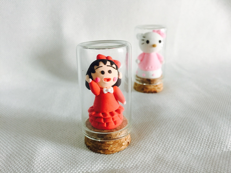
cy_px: 86
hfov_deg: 61.7
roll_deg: -1.0
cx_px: 116
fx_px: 194
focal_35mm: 29
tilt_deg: -22.5
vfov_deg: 48.2
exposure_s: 1/33
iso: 160
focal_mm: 4.15
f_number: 2.2
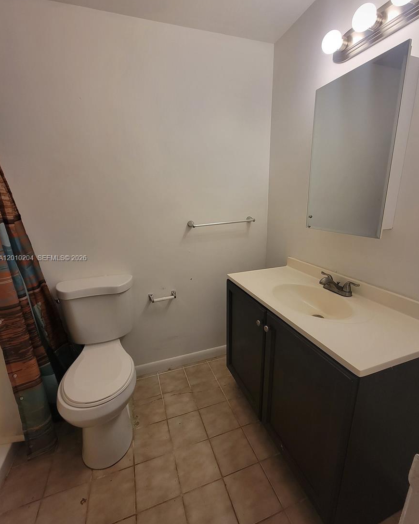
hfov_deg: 88.0
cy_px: 259
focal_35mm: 14
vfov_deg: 100.7
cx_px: 214
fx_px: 217
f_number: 2.2
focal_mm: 2.2
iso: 125
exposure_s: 1/60
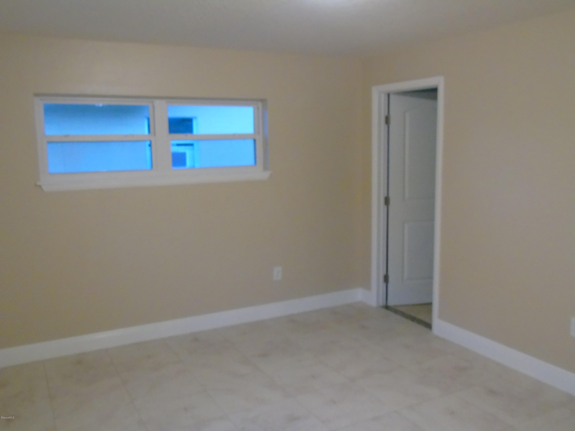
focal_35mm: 29
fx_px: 482
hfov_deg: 61.7
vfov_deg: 48.2
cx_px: 288
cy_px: 216
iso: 800
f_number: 3.6
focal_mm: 5.2
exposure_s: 1/20
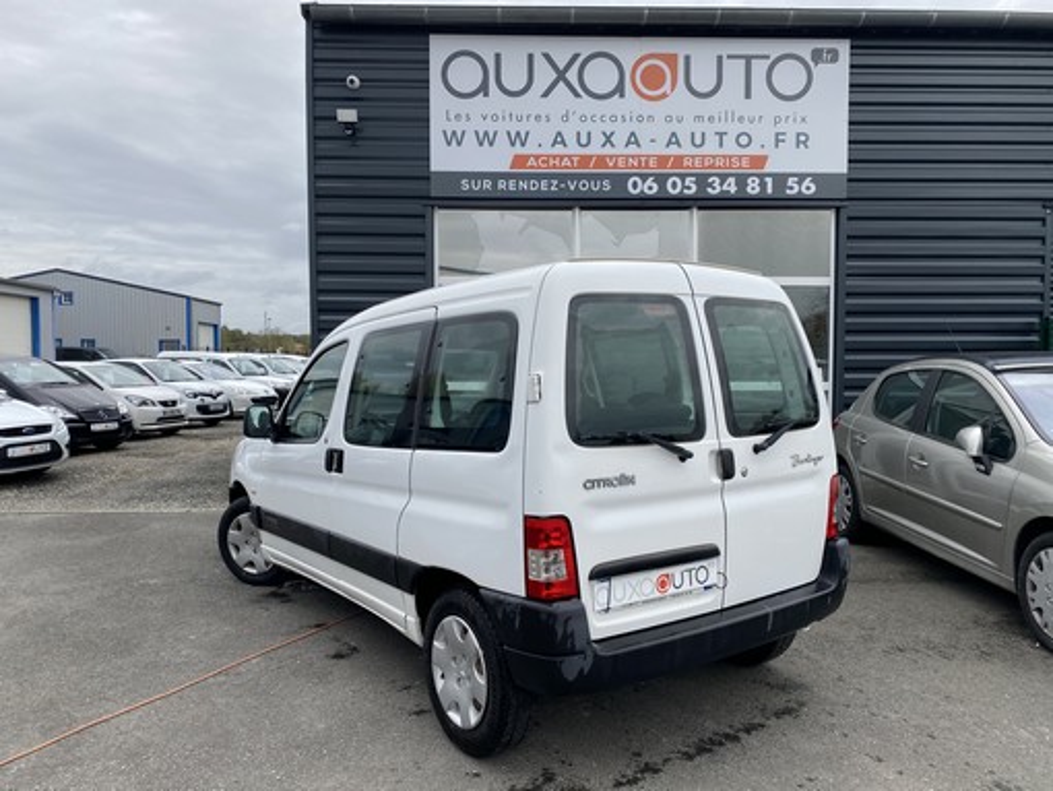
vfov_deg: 53.1
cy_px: 396
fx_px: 791
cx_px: 526
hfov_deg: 67.3
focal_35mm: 26
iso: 32
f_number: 1.8
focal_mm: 4.25
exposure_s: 1/690
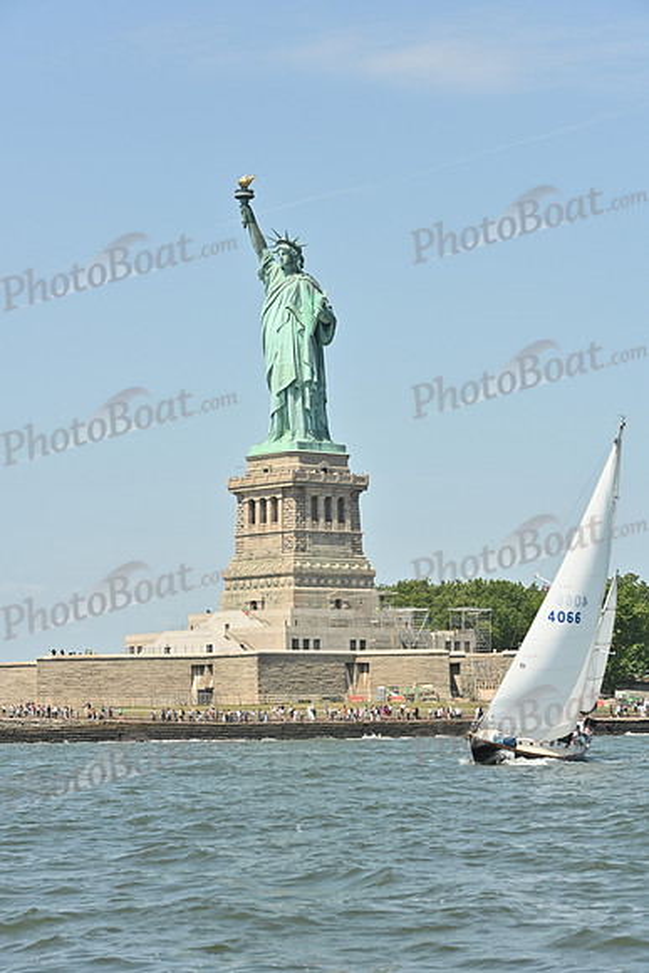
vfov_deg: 21.5
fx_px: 2567
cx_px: 324
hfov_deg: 14.4
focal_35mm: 95
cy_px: 486
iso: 320
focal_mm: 95
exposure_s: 1/1250
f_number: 7.1
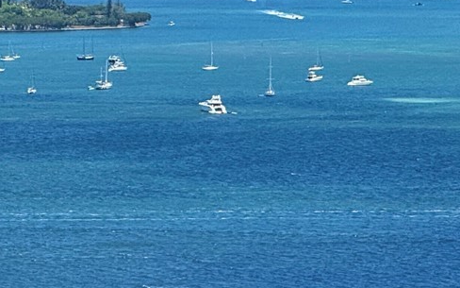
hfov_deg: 5.0
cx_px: -241
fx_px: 5228
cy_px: 386
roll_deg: +0.1
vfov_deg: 3.1
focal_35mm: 417
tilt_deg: -6.3
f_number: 2.8
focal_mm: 15.66
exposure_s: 1/1818
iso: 64
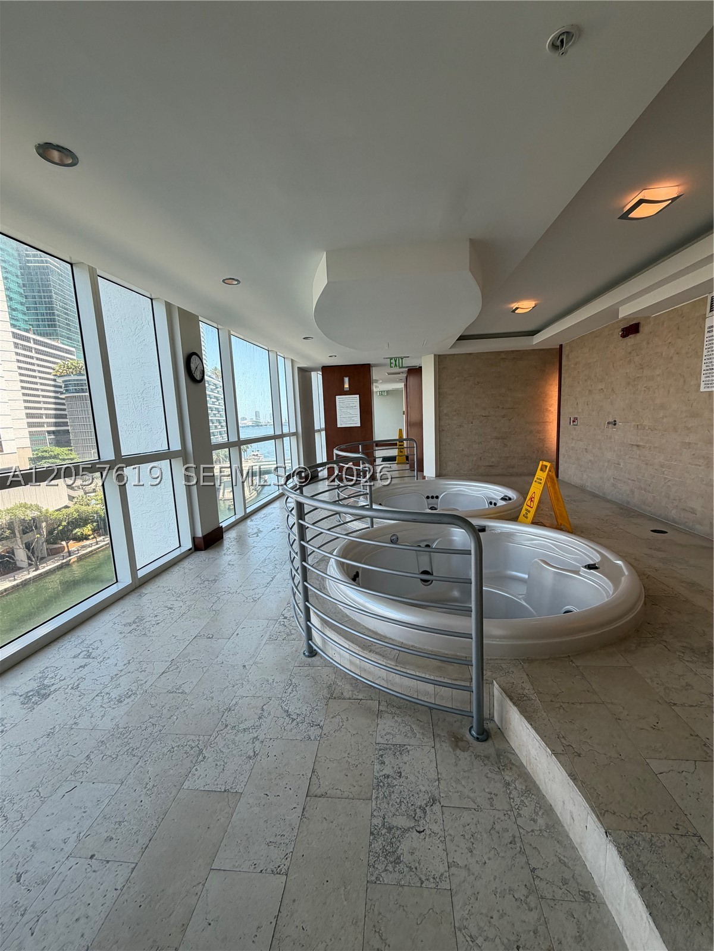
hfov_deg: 85.7
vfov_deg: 102.1
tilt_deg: -8.7
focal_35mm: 14
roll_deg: +2.2
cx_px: 357
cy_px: 476
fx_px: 385
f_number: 2.2
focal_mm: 2.22
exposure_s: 1/148
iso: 40
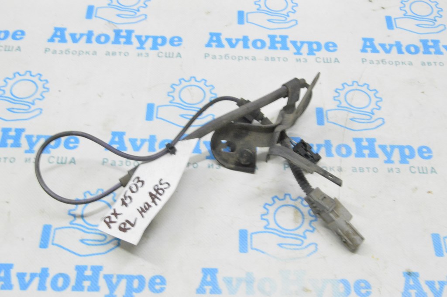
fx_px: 596
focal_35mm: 48
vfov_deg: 28.0
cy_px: 148
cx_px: 224
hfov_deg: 41.1
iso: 6400
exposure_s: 1/15
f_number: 20
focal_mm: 32
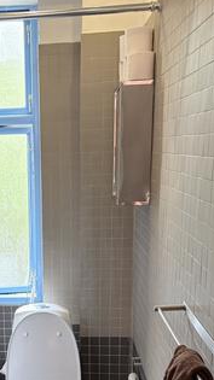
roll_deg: +2.2
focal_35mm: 54
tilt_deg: -16.5
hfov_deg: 21.7
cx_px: 18
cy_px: 300
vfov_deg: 37.2
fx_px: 545
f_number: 1.6
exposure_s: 1/50
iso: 200
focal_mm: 5.96
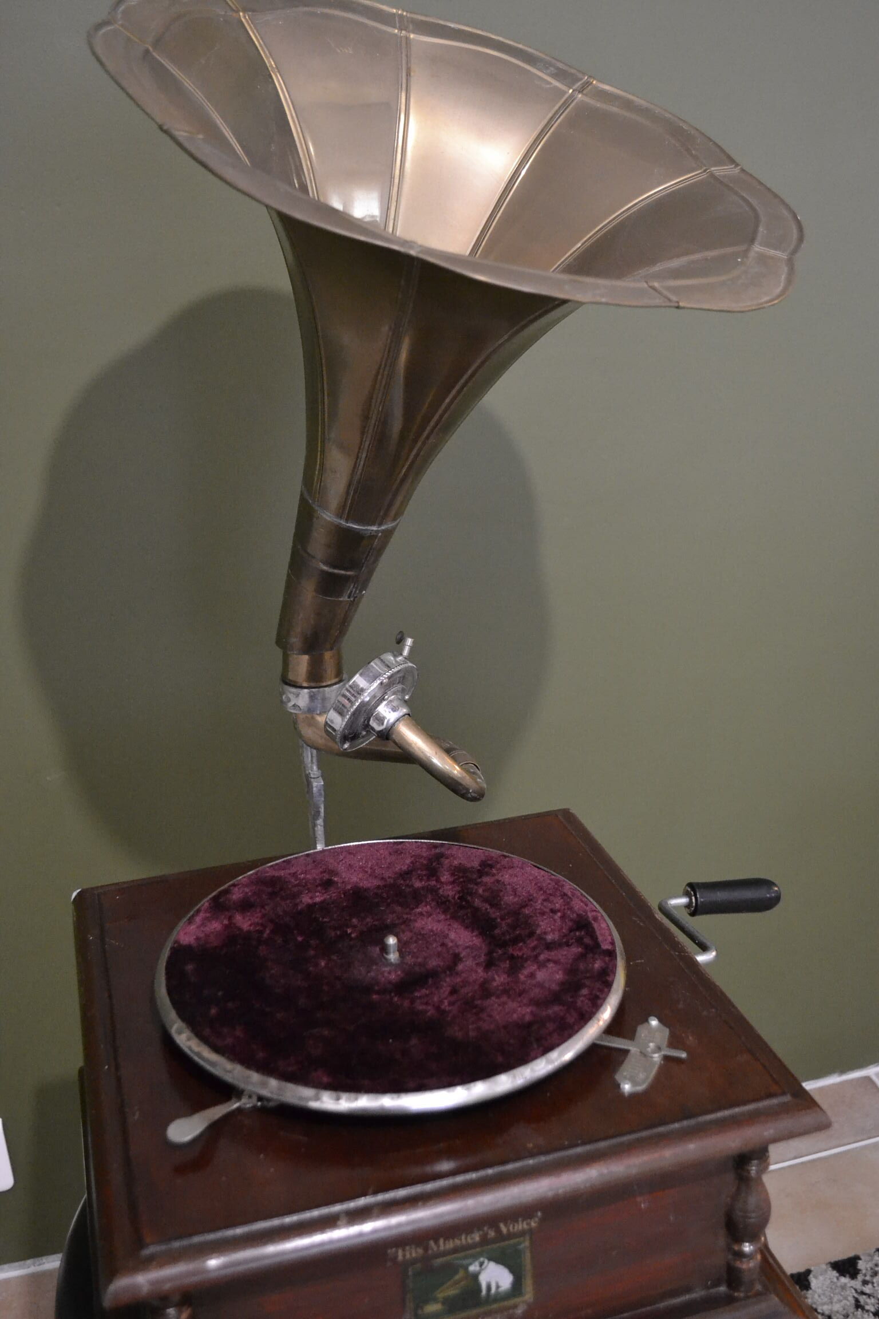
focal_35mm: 36
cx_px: 440
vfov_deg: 53.1
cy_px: 660
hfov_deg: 36.9
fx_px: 1318
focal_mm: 24
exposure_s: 1/40
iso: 3200
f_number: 4
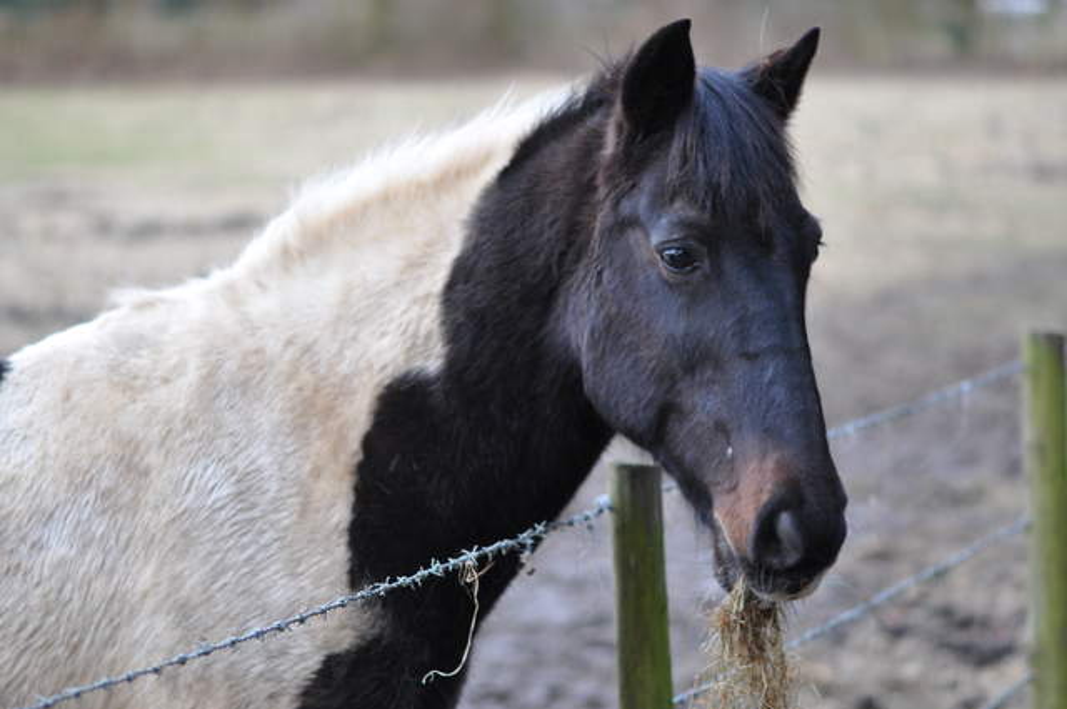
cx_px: 534
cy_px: 354
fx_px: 4662
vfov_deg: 8.7
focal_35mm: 158
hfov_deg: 13.1
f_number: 2.8
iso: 640
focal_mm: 105
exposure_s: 1/80
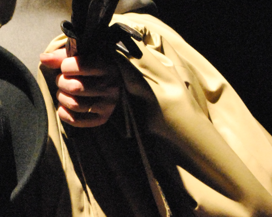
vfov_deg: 6.2
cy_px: 10
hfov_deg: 7.8
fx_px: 1992
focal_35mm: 248
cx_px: -17
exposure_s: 1/40
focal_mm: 55
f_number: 6.3
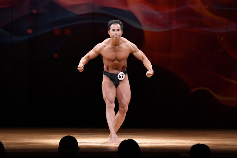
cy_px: 79
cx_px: 118
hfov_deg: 8.6
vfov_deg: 5.7
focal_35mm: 240
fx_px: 1579
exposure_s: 1/400
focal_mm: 160
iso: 4000
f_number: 5.6
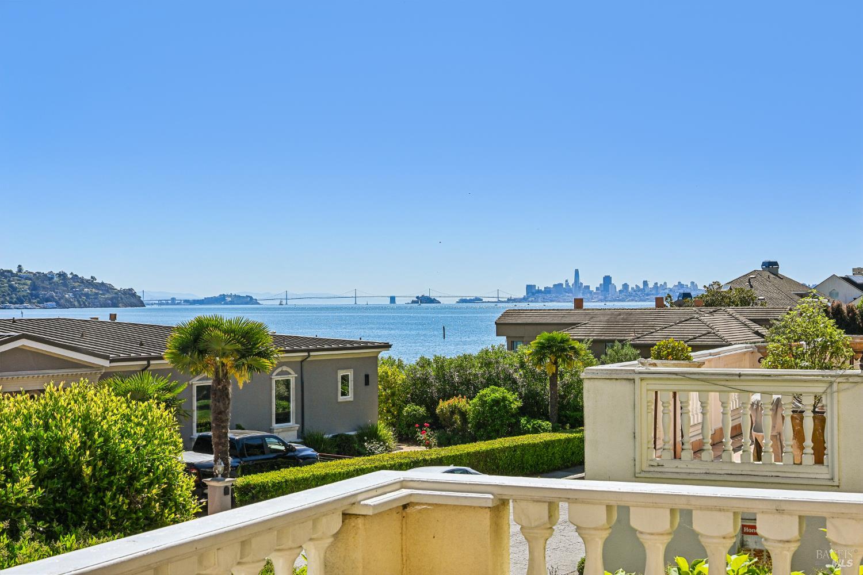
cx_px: 432
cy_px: 288
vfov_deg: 24.6
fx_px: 1318
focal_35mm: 55
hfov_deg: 36.2
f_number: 13
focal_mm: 55
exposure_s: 1/1600
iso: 800
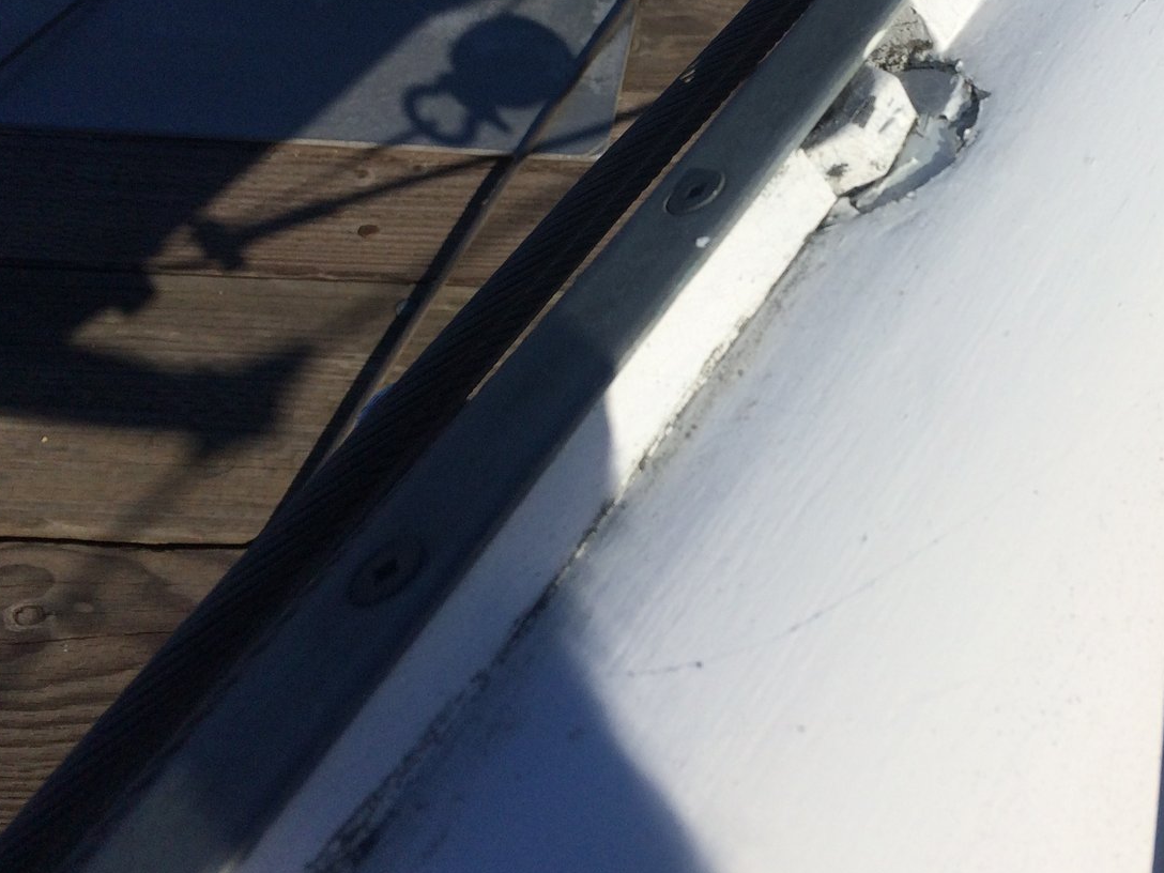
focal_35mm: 48
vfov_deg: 29.5
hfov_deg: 38.8
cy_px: 160
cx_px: 845
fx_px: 1614
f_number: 2.2
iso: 32
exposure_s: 1/5882
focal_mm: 4.15
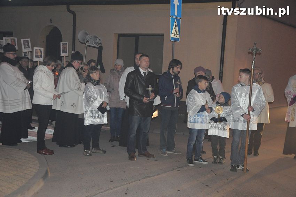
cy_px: 98
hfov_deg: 41.1
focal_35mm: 48
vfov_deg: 28.0
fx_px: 394
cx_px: 148
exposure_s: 1/60
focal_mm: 32
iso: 2000
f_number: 5
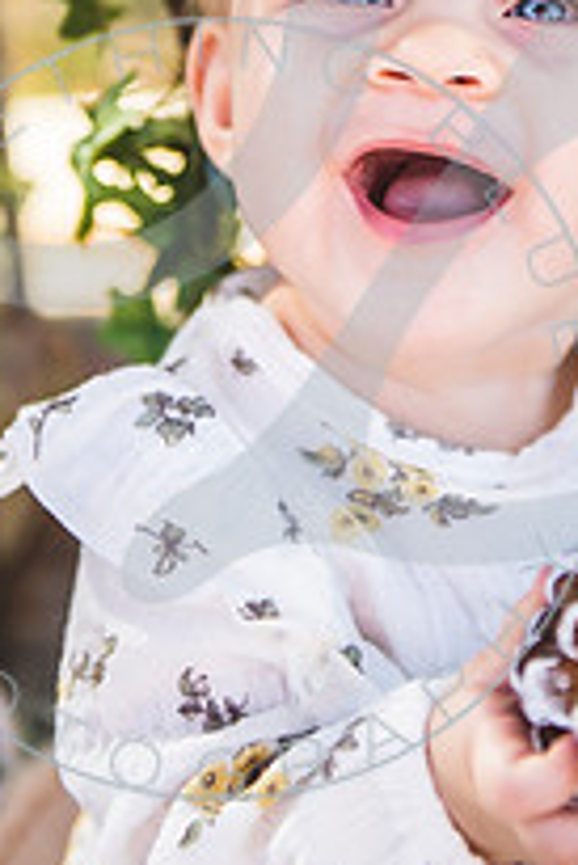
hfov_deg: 12.0
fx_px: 2741
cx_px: 409
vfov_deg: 17.7
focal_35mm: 114
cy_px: 89
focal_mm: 52
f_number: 2.8
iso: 200
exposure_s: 1/400
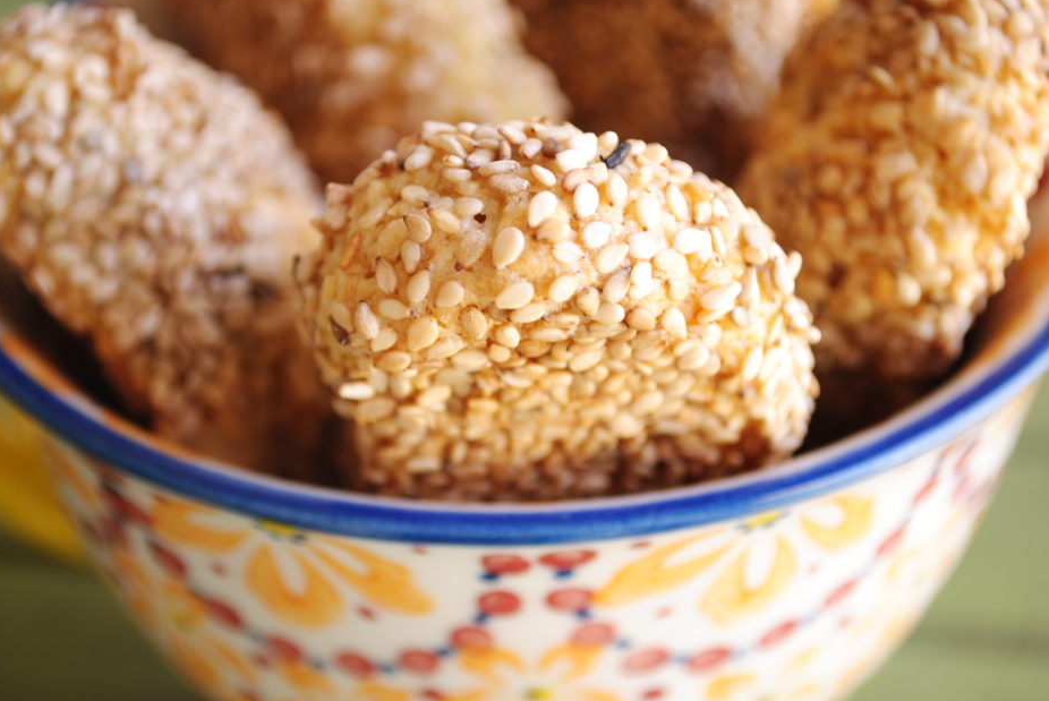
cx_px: 503
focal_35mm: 73
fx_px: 2129
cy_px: 338
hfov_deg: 27.7
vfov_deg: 18.7
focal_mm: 44
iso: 100
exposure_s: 1/2.5
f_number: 5.3
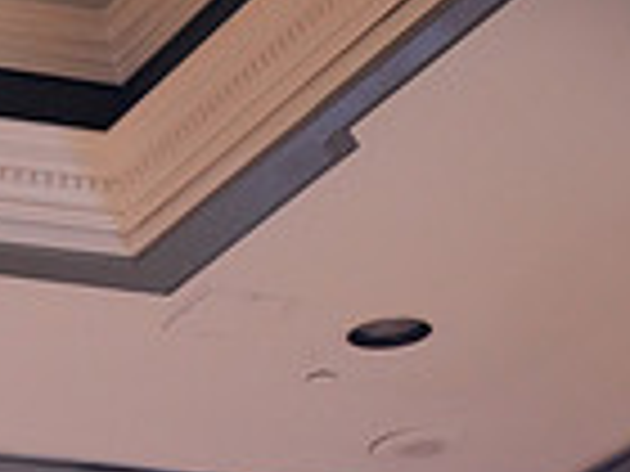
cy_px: 1290
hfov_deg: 11.0
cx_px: -173
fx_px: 3185
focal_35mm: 175
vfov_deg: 7.7
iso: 4000
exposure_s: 1/400
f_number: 4
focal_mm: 44
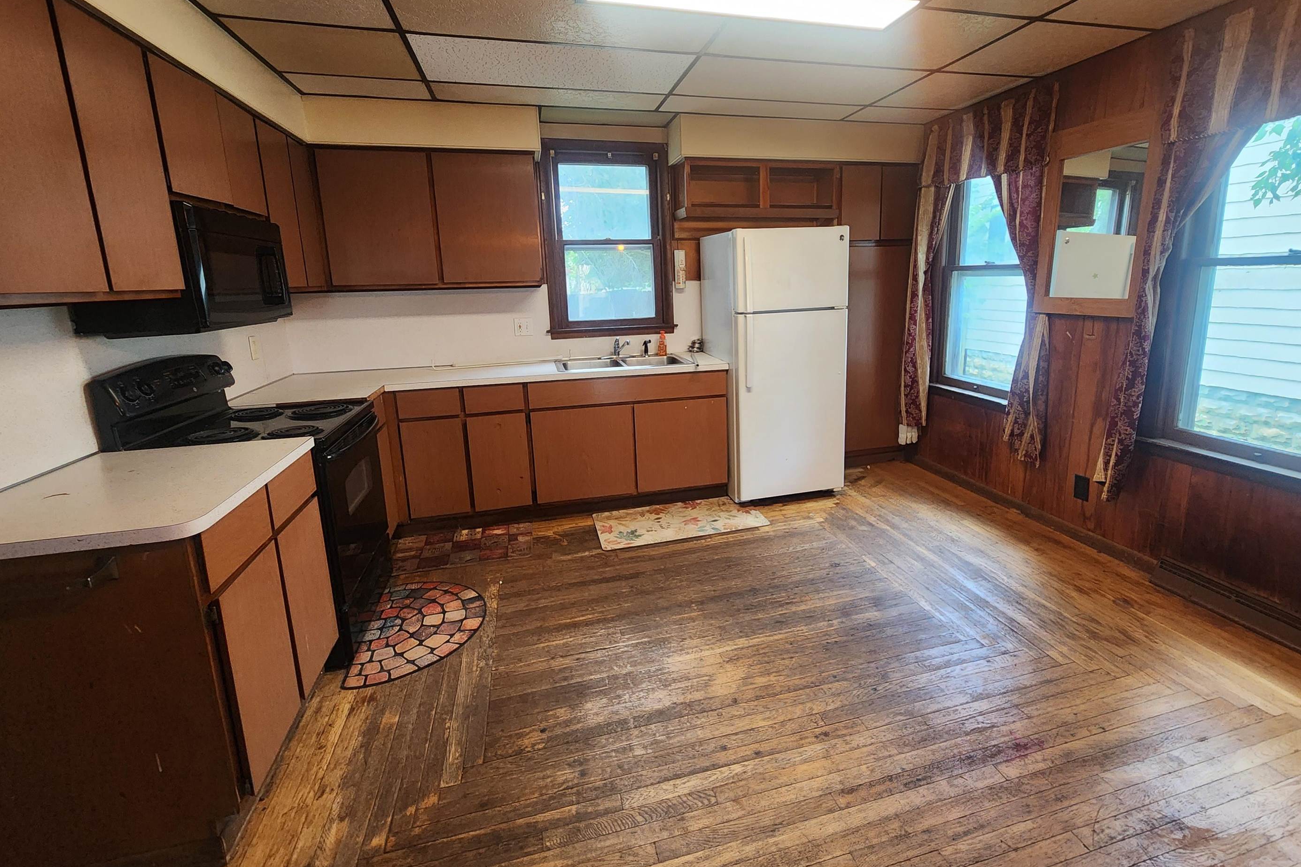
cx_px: 684
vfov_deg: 77.2
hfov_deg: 100.3
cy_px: 403
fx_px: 542
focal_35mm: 15
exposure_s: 1/60
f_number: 2.2
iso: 320
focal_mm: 2.2
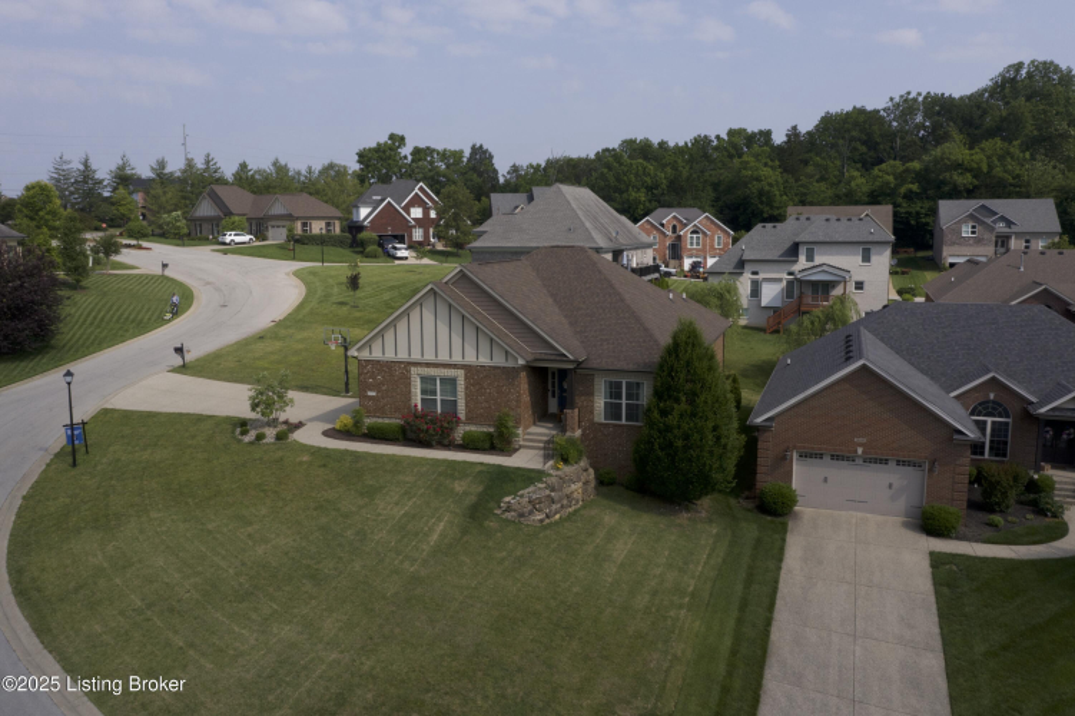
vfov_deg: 46.4
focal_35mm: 28
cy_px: 358
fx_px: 836
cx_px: 538
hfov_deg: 65.5
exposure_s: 1/60
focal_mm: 10.26
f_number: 9
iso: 100
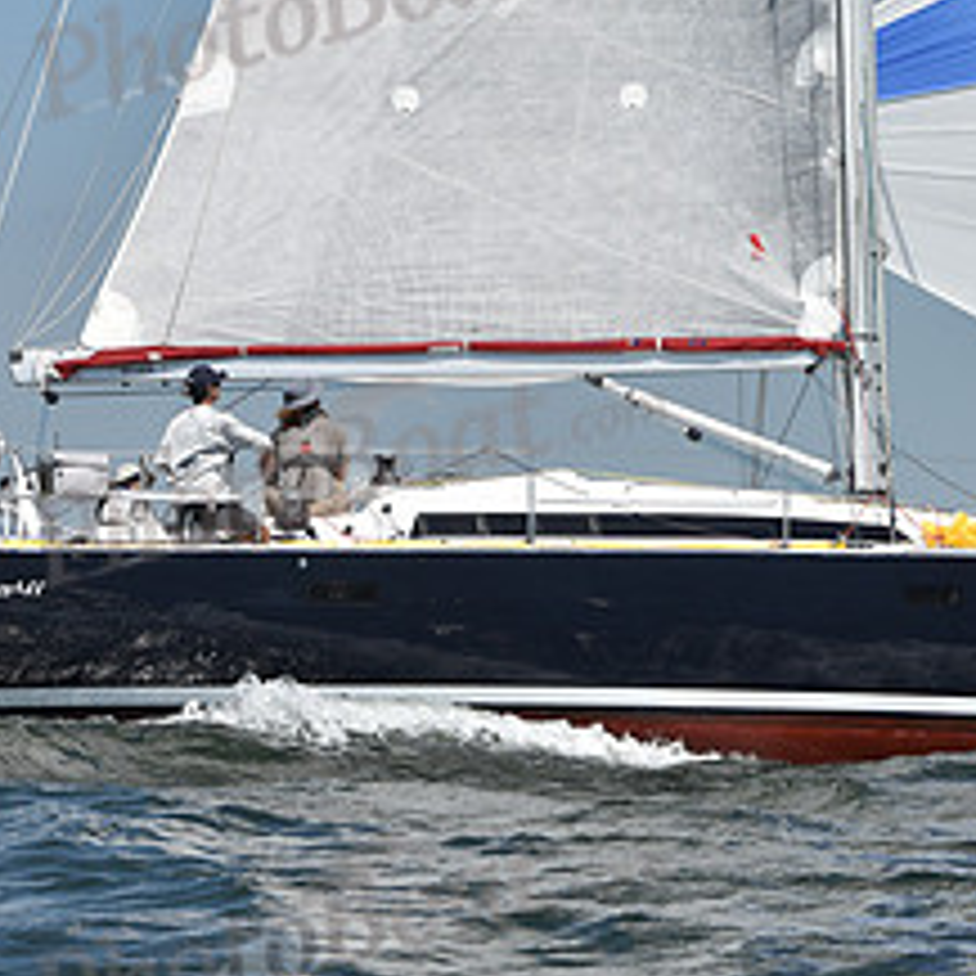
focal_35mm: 159
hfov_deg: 10.9
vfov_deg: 11.0
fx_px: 5072
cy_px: 173
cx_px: 904
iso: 250
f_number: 9
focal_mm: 70
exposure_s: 1/1250
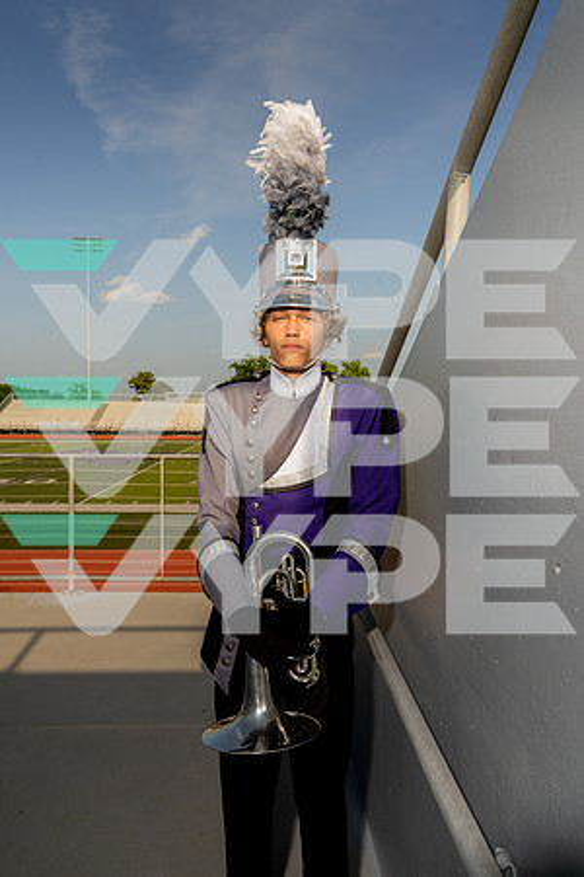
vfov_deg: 65.5
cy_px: 438
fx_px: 681
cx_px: 292
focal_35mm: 28
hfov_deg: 46.4
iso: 100
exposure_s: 1/250
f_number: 8
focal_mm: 28
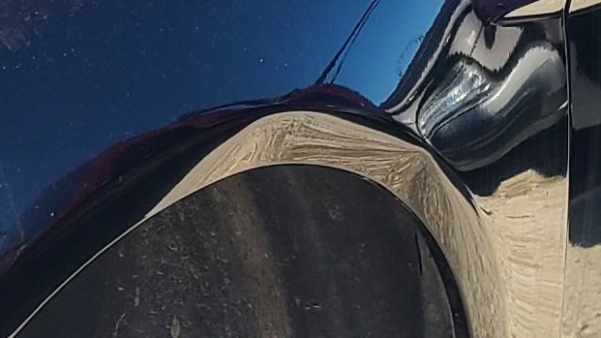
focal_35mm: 184
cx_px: -261
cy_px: 151
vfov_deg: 6.6
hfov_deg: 11.3
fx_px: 2932
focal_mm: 5.4
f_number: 1.8
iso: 40
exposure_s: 1/1111
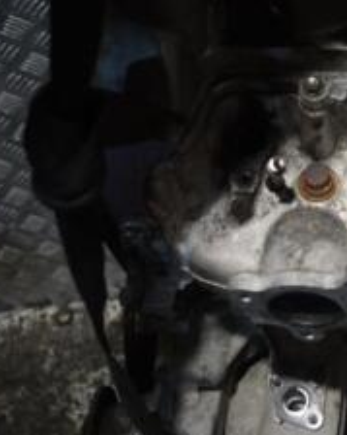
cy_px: 216
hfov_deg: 17.7
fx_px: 1066
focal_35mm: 83
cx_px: 401
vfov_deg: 23.0
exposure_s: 1/30
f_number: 3.8
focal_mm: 22
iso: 250
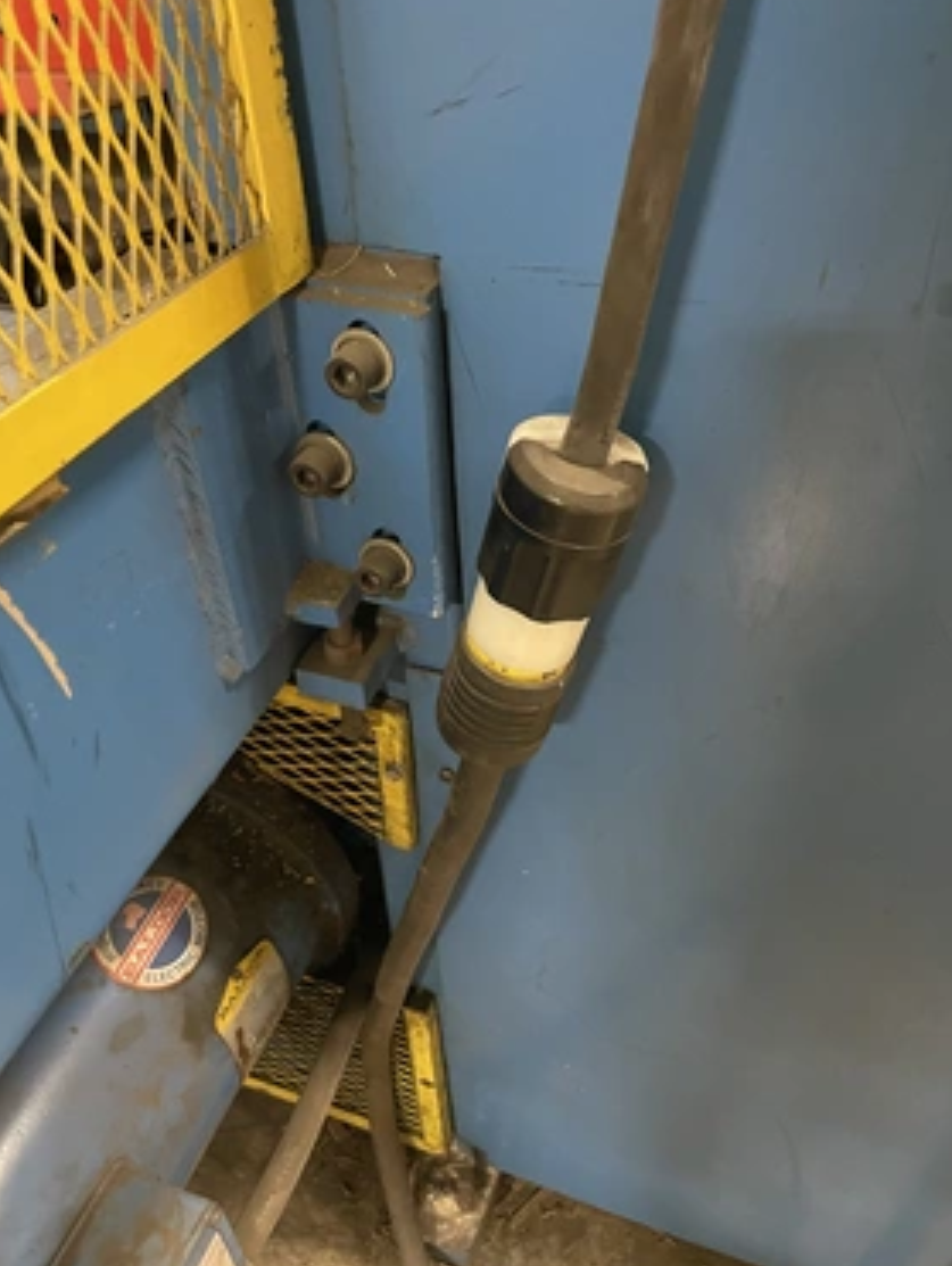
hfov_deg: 49.8
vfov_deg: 63.4
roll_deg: +3.4
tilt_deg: -41.8
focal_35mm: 28
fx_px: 1025
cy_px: 655
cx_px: 481
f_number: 1.6
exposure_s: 1/30
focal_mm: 4.2
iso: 800
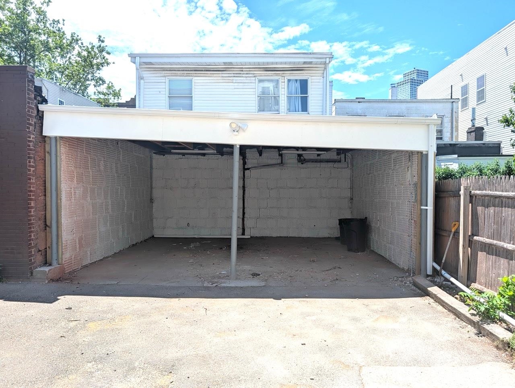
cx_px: 258
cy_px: 194
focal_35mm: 24
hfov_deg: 71.5
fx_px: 358
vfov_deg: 56.9
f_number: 1.68
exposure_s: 1/1160
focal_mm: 6.9
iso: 20
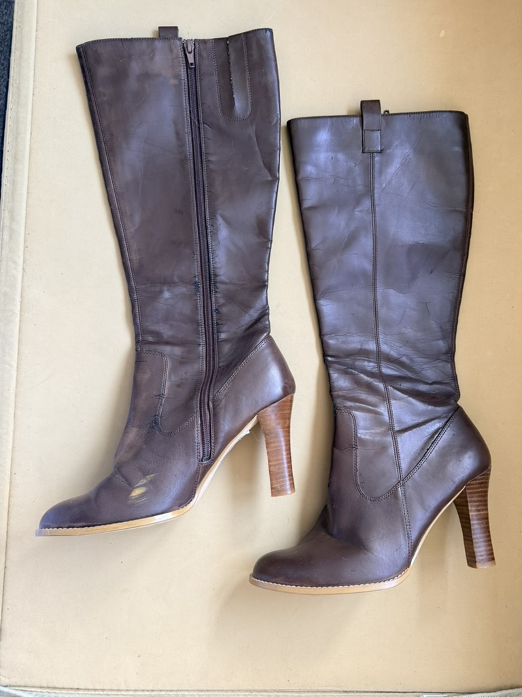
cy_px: 348
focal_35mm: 24
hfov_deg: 56.8
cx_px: 261
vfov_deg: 71.6
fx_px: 483
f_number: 1.78
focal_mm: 6.76
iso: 200
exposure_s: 1/121
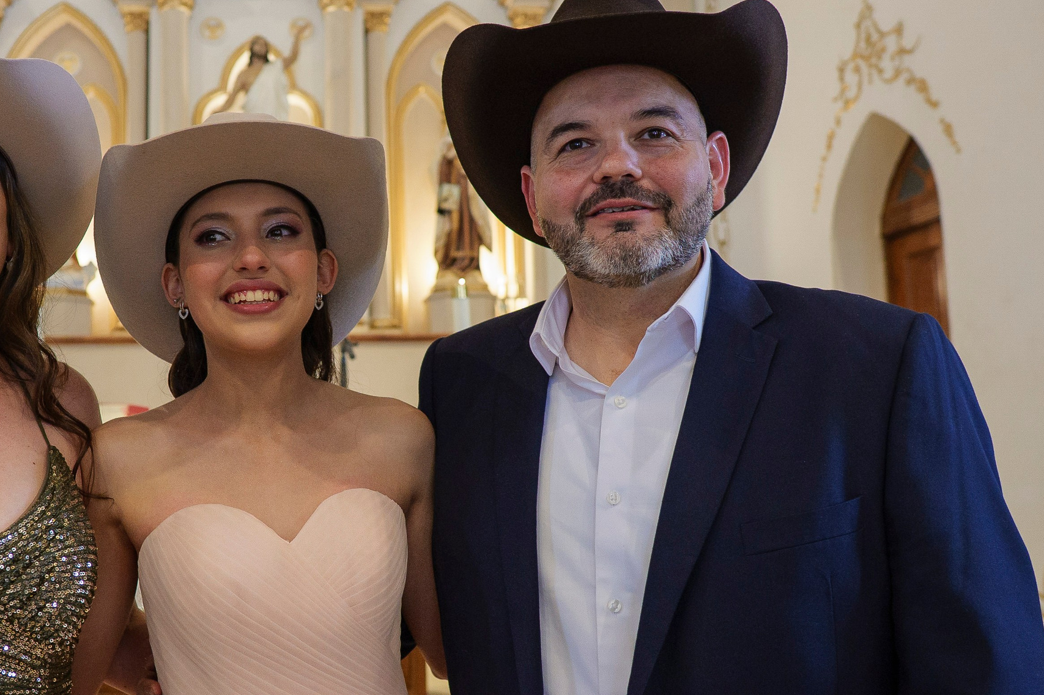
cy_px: 348
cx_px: 297
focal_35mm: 36
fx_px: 1044
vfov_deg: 36.9
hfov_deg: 51.5
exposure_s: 1/200
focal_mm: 16
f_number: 2.2
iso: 1600
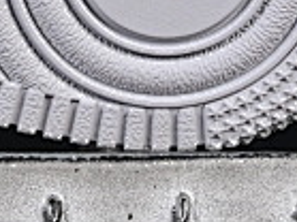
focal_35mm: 561
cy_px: -331
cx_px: -397
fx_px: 4809
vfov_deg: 2.6
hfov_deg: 3.5
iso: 160
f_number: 8
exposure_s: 1/80
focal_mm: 50
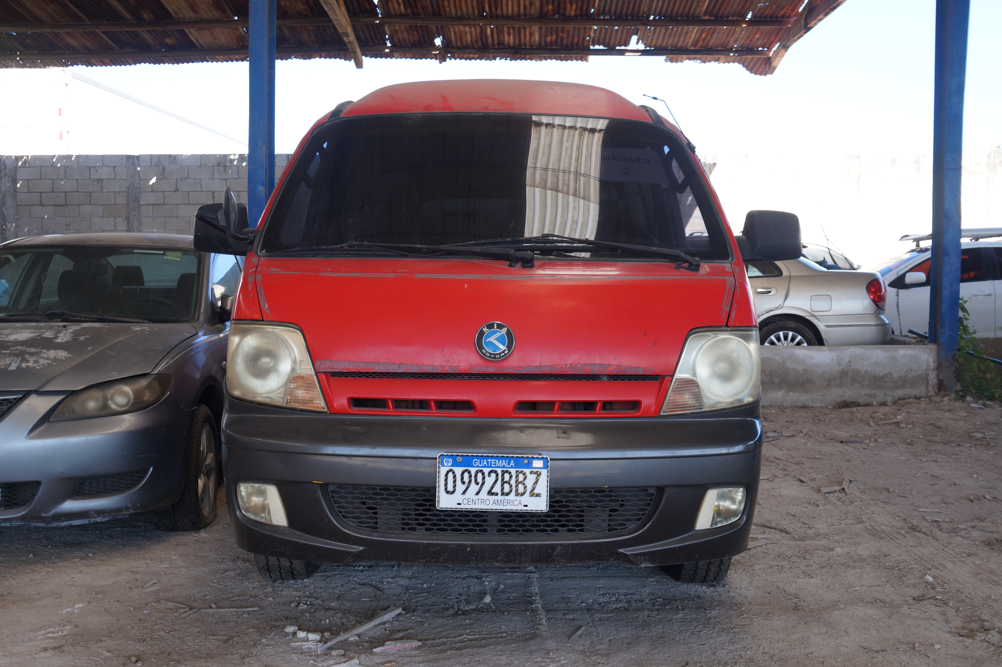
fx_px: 960
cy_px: 334
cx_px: 501
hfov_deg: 55.1
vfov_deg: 38.3
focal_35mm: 34
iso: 100
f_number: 6.3
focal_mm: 23
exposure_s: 1/50
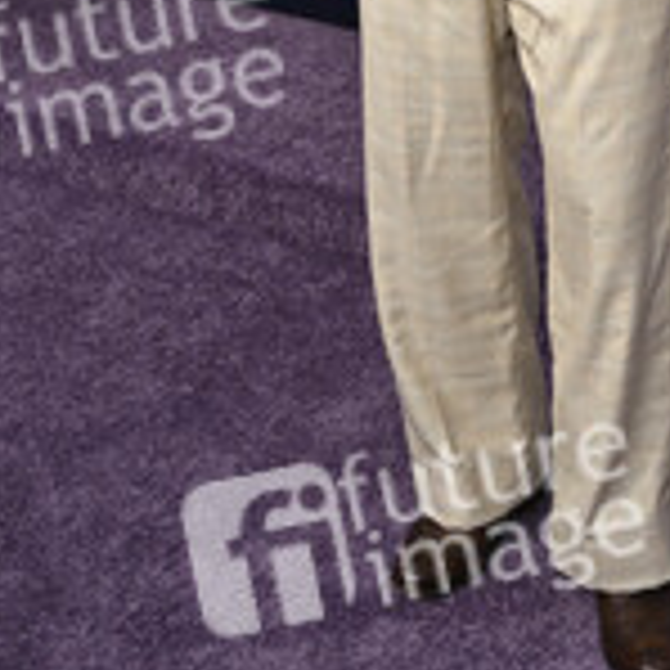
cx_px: 544
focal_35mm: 89
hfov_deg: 19.3
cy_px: -144
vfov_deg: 18.4
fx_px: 1949
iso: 1000
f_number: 5.6
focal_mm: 39
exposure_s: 1/250
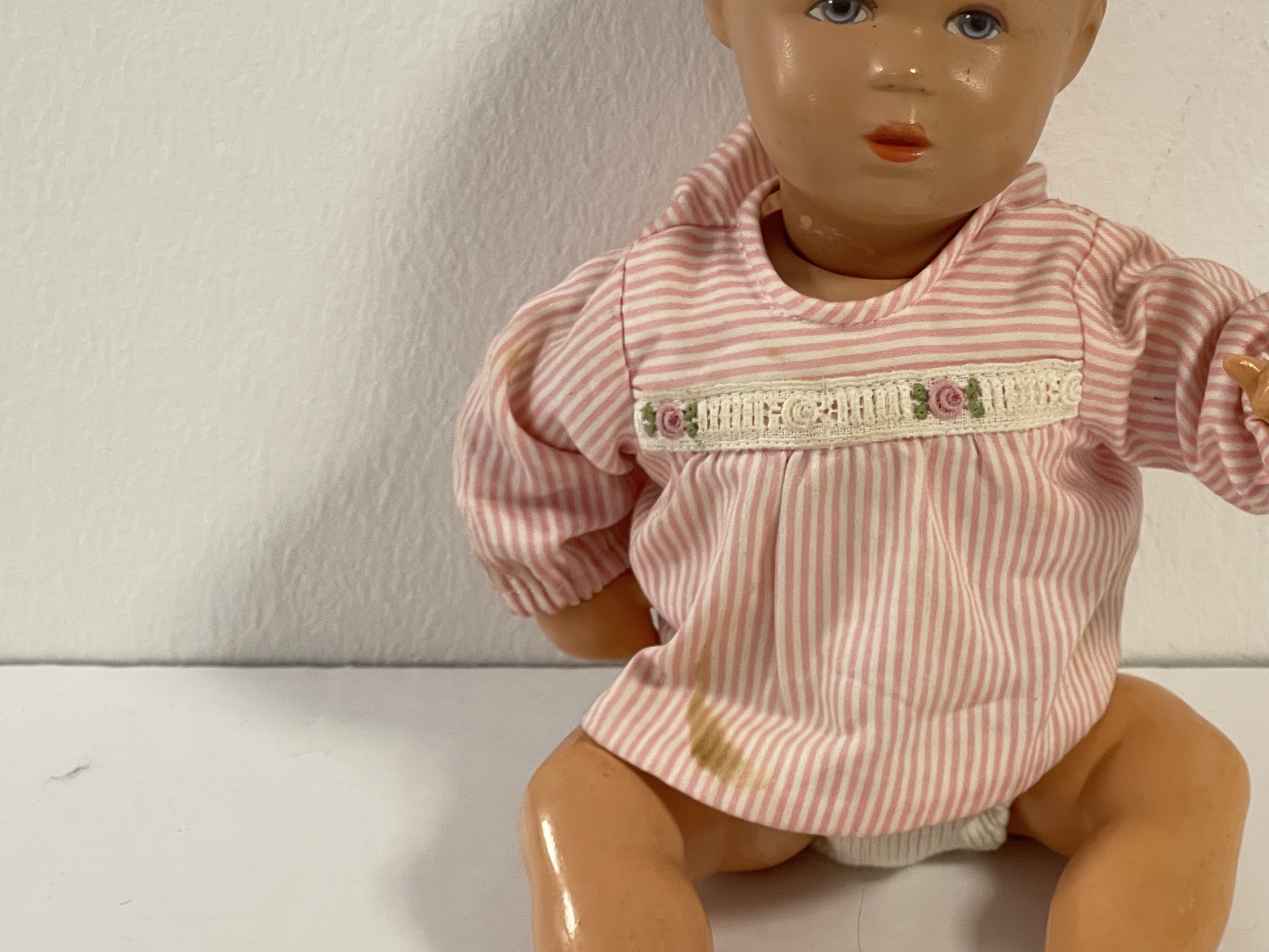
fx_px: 3629
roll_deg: +0.4
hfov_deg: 19.8
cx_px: 812
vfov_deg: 14.9
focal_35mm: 99
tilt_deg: -26.0
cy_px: 441
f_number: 2.2
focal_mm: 7.5
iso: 160
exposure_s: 1/50
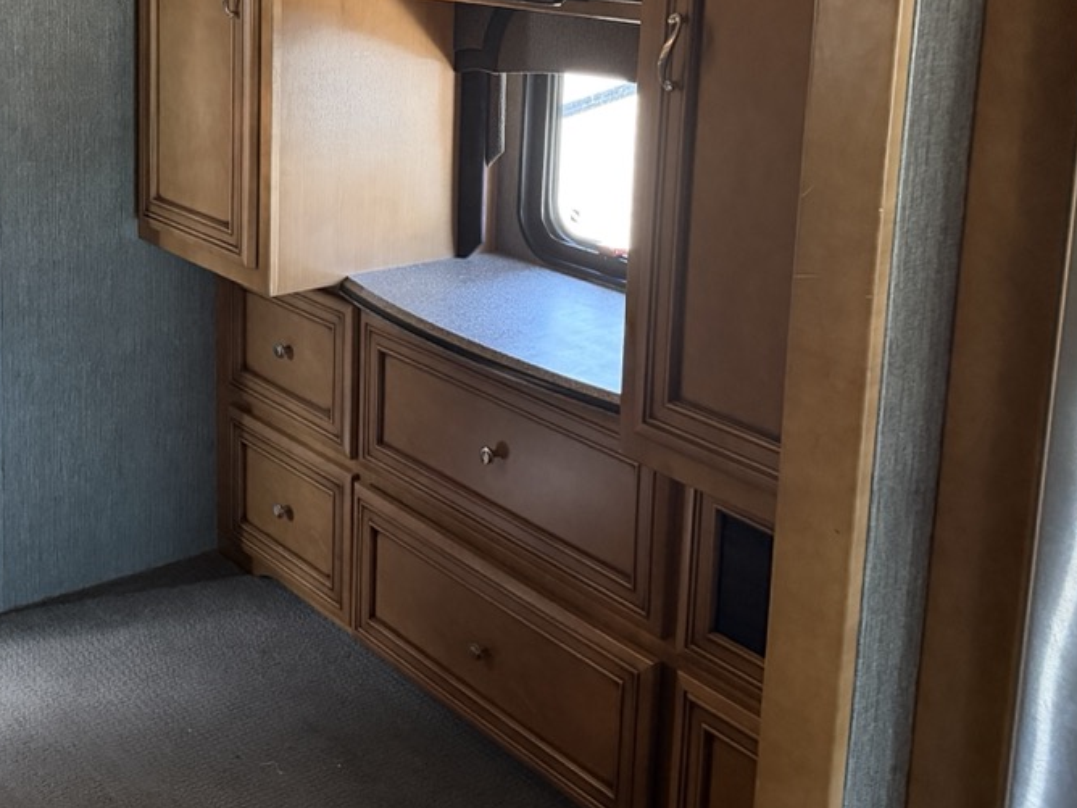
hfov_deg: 40.8
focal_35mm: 46
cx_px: 376
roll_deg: -1.9
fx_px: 1431
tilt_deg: -8.4
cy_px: 142
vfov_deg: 30.6
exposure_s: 1/36
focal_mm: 6.76
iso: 1000
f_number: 1.78
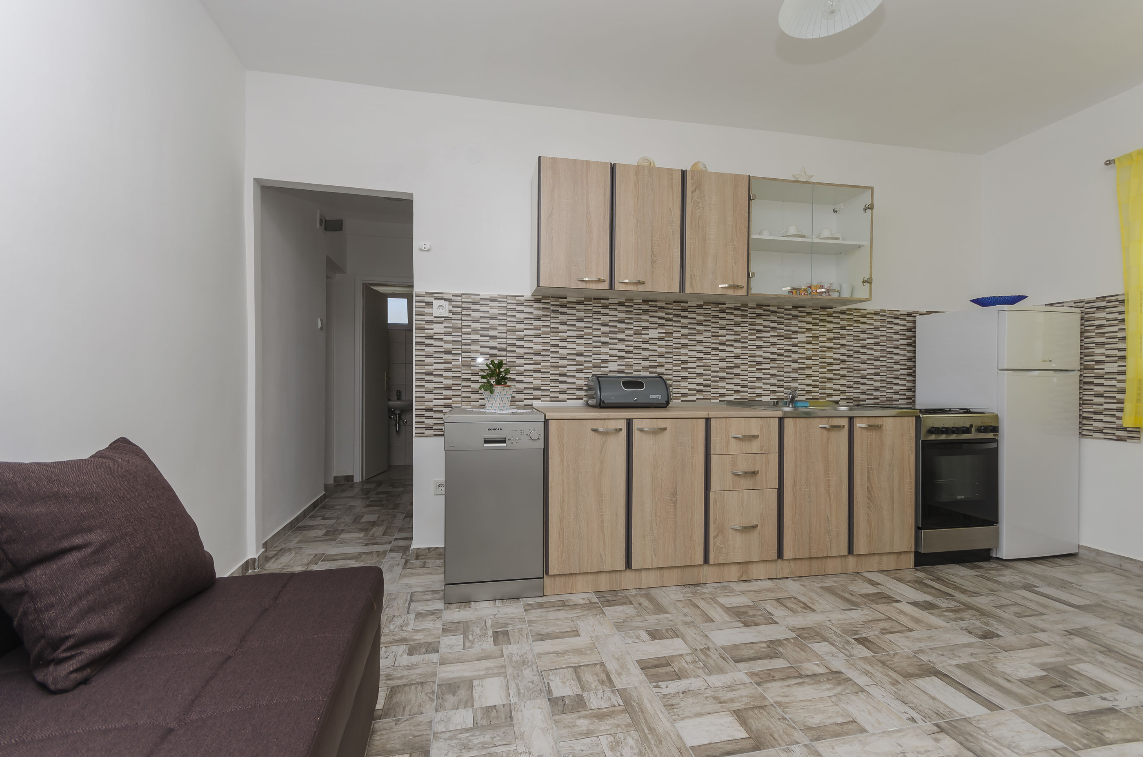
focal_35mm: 15
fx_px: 475
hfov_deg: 100.5
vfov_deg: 77.1
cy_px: 378
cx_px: 572
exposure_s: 1/100
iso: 100
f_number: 6.3
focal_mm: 10
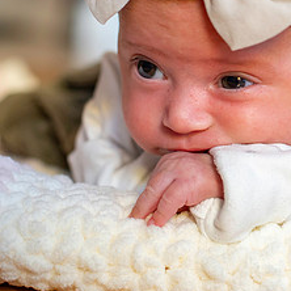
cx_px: 233
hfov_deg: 15.6
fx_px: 1056
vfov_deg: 15.6
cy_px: 87
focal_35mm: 111
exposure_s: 1/60
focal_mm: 50
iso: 1000
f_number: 3.2
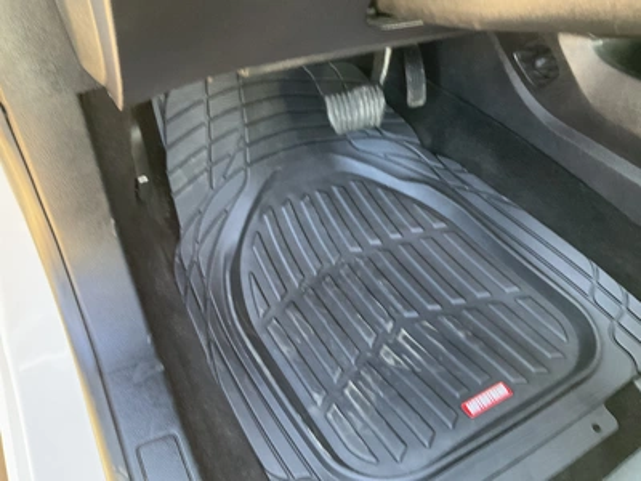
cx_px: 320
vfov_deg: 48.2
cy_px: 240
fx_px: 537
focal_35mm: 29
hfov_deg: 61.7
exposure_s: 1/48
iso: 320
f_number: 1.8
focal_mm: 3
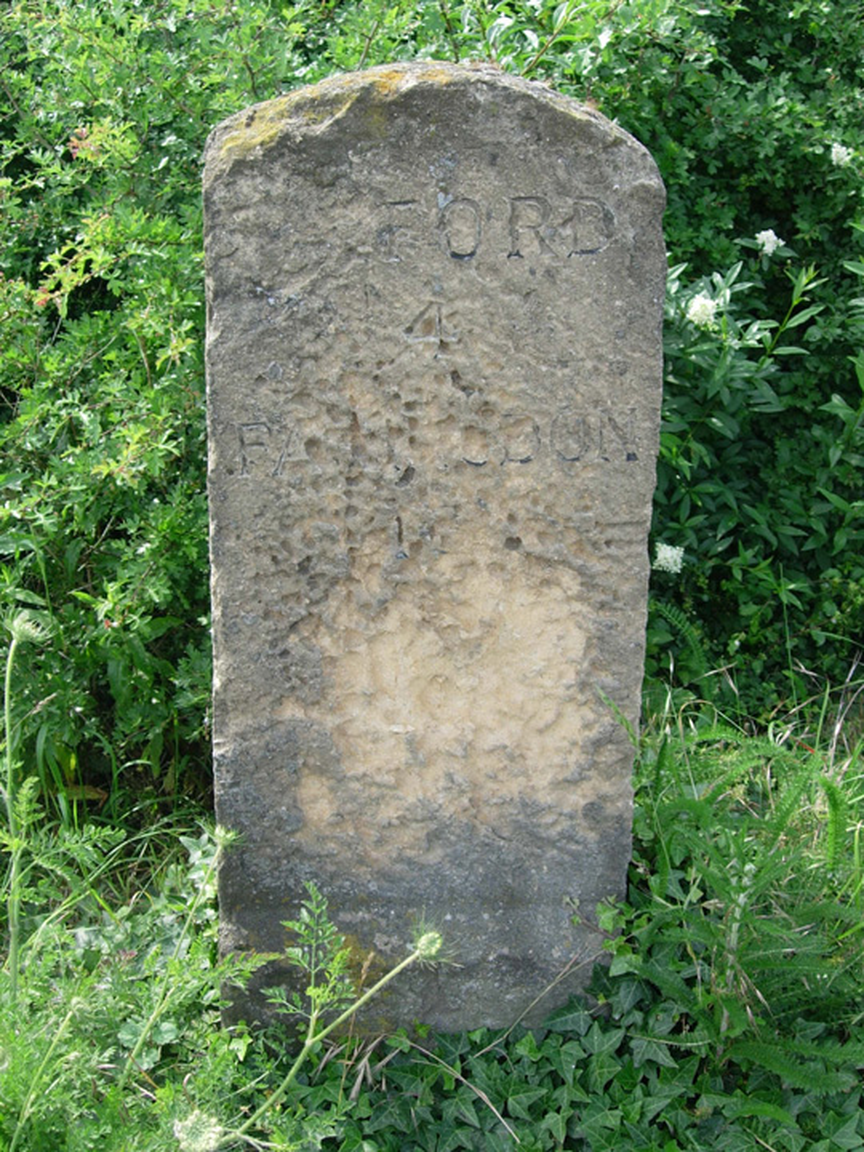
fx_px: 1265
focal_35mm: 38
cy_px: 576
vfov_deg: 49.0
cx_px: 432
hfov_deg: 37.7
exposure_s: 1/373
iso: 64
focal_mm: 7.8
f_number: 2.8
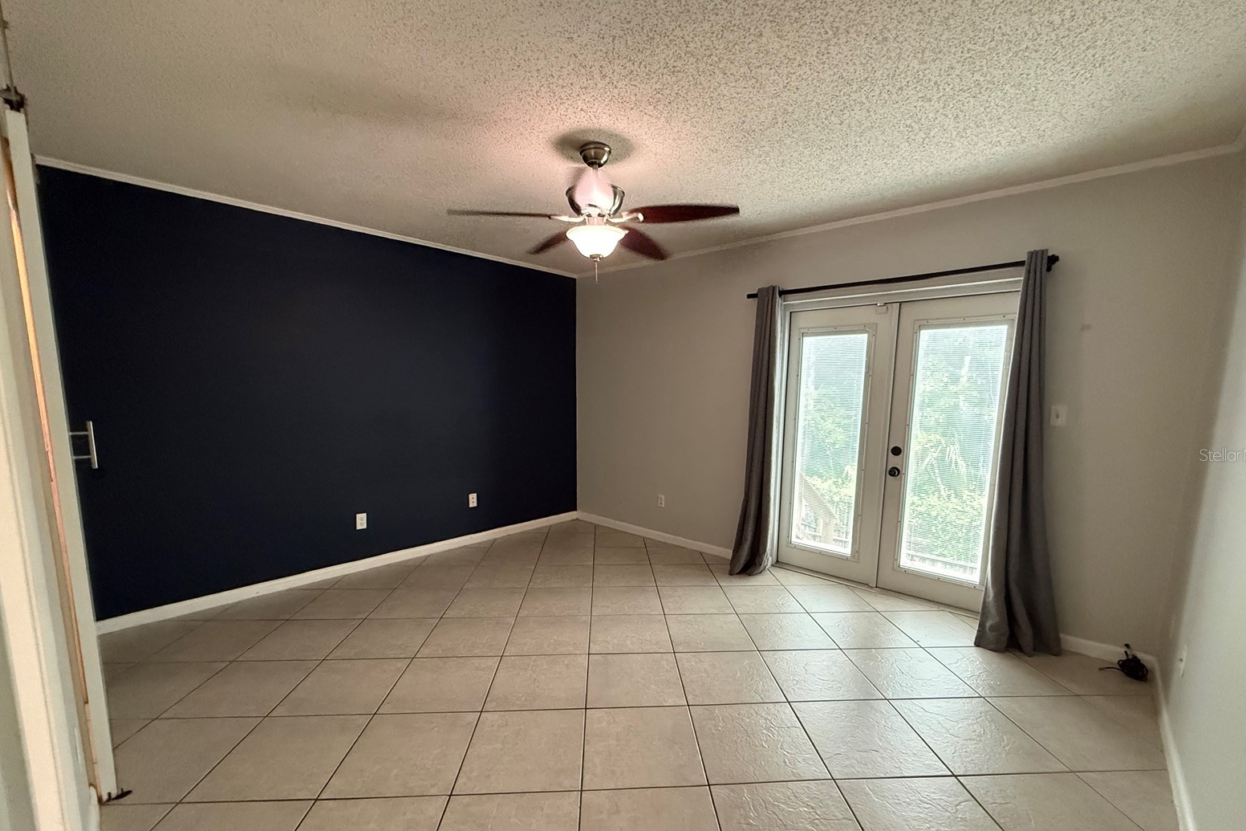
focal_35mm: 15
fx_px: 519
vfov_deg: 77.1
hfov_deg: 100.4
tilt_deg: -7.7
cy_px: 454
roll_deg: -0.6
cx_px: 633
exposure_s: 1/60
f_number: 2.2
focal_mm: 2.22
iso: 800
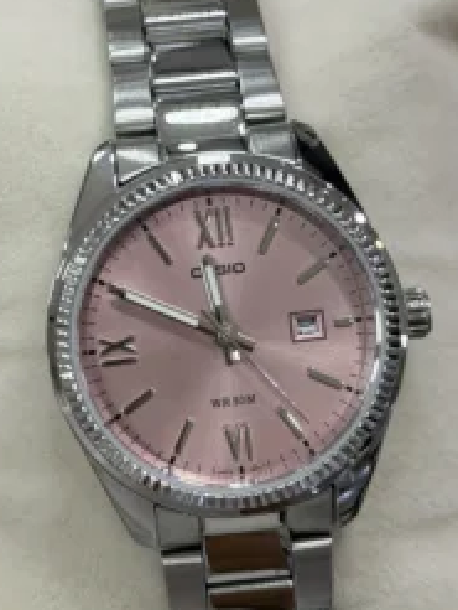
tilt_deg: -61.9
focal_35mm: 78
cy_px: 350
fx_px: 1374
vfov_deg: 25.0
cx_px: 215
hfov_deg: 18.9
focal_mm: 6.76
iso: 80
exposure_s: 1/557
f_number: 1.78
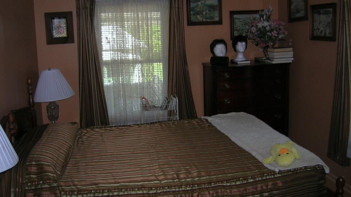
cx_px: 173
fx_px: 354
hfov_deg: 52.8
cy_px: 87
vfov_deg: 31.1
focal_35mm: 38
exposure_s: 1/60.1
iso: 63
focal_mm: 5.7
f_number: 2.9
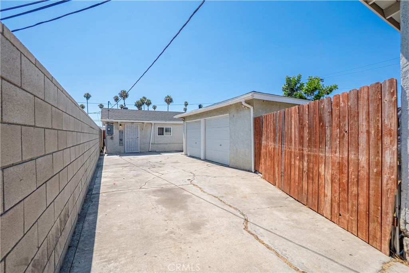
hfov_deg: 100.4
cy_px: 136
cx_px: 204
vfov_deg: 77.3
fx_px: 170
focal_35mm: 15
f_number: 8
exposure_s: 1/8000
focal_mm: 10
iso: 400
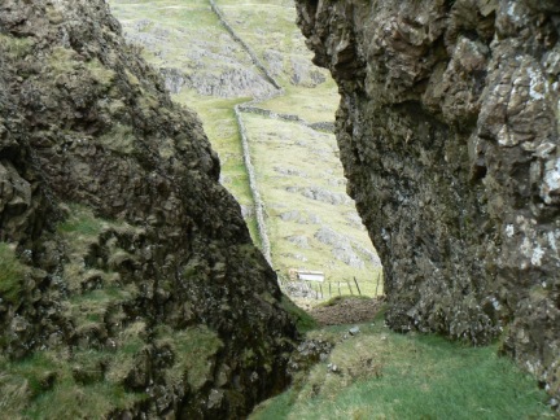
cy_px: 210
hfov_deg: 51.4
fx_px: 582
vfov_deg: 39.7
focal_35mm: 36
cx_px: 280
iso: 80
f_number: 4.5
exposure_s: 1/100
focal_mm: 6
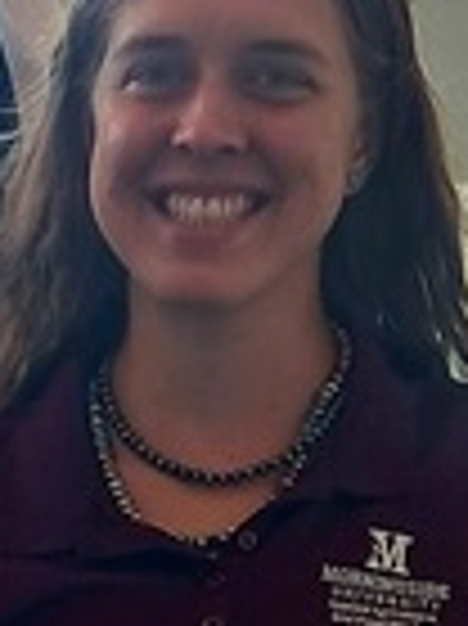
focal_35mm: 199
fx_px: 3593
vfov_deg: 9.3
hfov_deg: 7.0
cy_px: 1302
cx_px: -634
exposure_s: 1/100
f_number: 1.8
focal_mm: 4
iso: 50
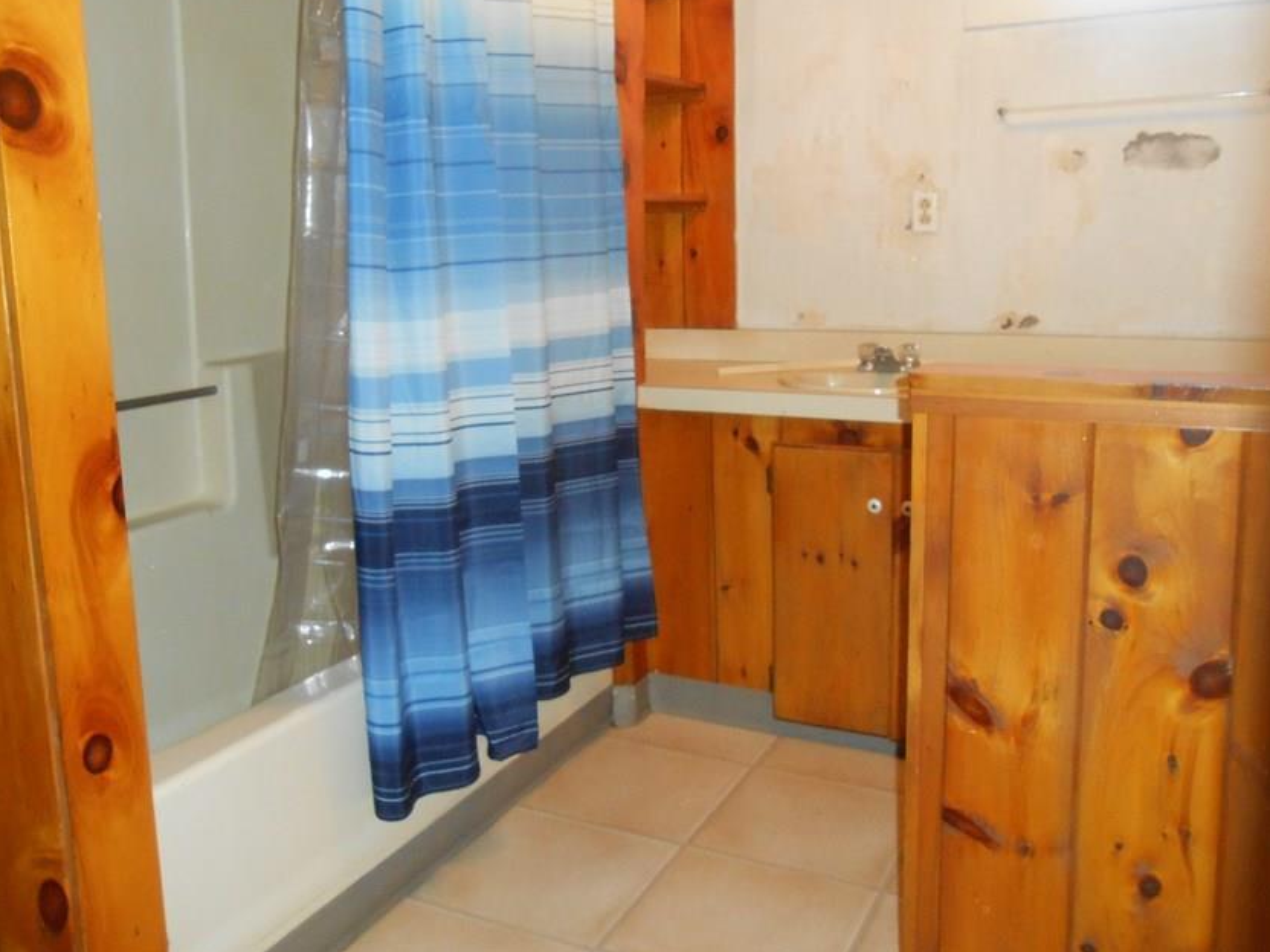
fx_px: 1174
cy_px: 420
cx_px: 582
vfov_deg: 44.1
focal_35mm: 32
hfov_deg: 56.7
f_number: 3.5
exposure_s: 1/25
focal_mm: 4.6
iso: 400
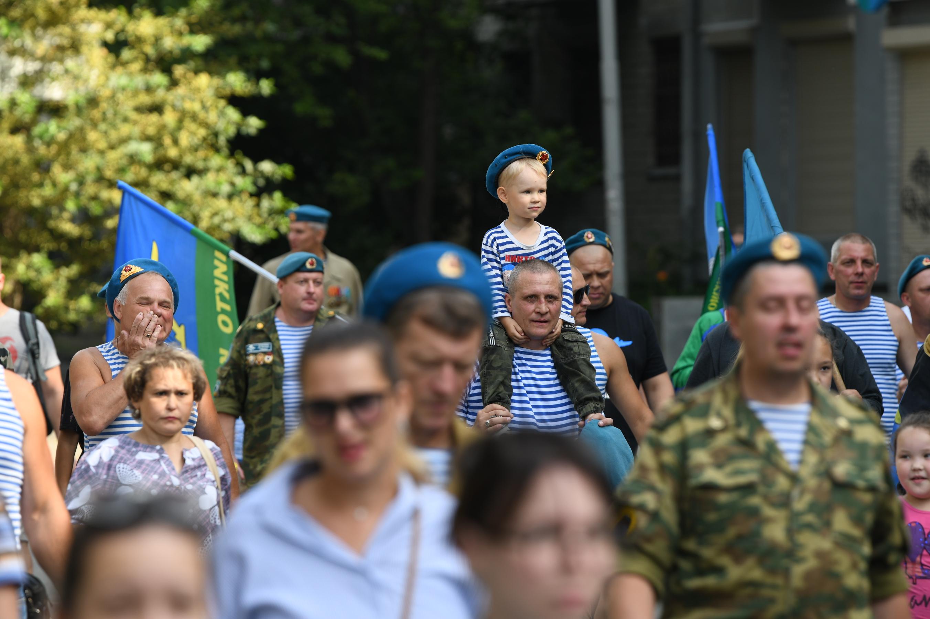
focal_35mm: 300
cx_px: 465
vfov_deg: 4.6
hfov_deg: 6.9
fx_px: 7746
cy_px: 310
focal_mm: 200
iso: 100
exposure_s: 1/200
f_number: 4.5
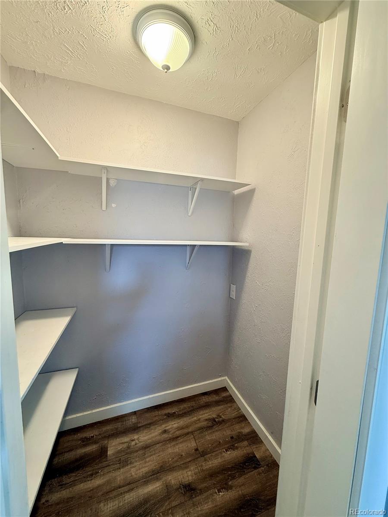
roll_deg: -1.9
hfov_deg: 85.7
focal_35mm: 14
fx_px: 209
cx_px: 194
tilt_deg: -5.6
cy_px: 258
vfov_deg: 102.1
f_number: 2.2
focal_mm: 2.22
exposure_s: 1/60
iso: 200
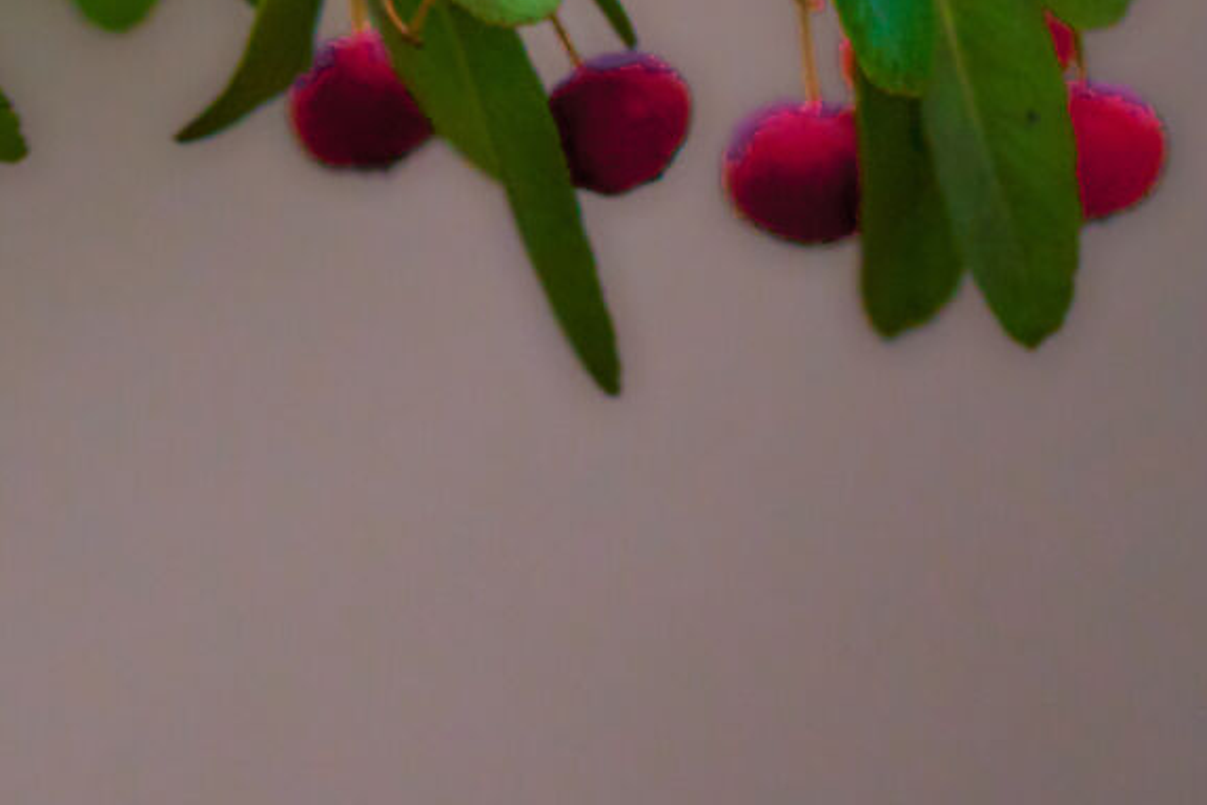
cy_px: -420
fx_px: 84104
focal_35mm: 2508
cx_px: -322
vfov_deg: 0.5
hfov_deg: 0.8
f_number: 6.3
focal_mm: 600
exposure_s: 1/400
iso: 3200
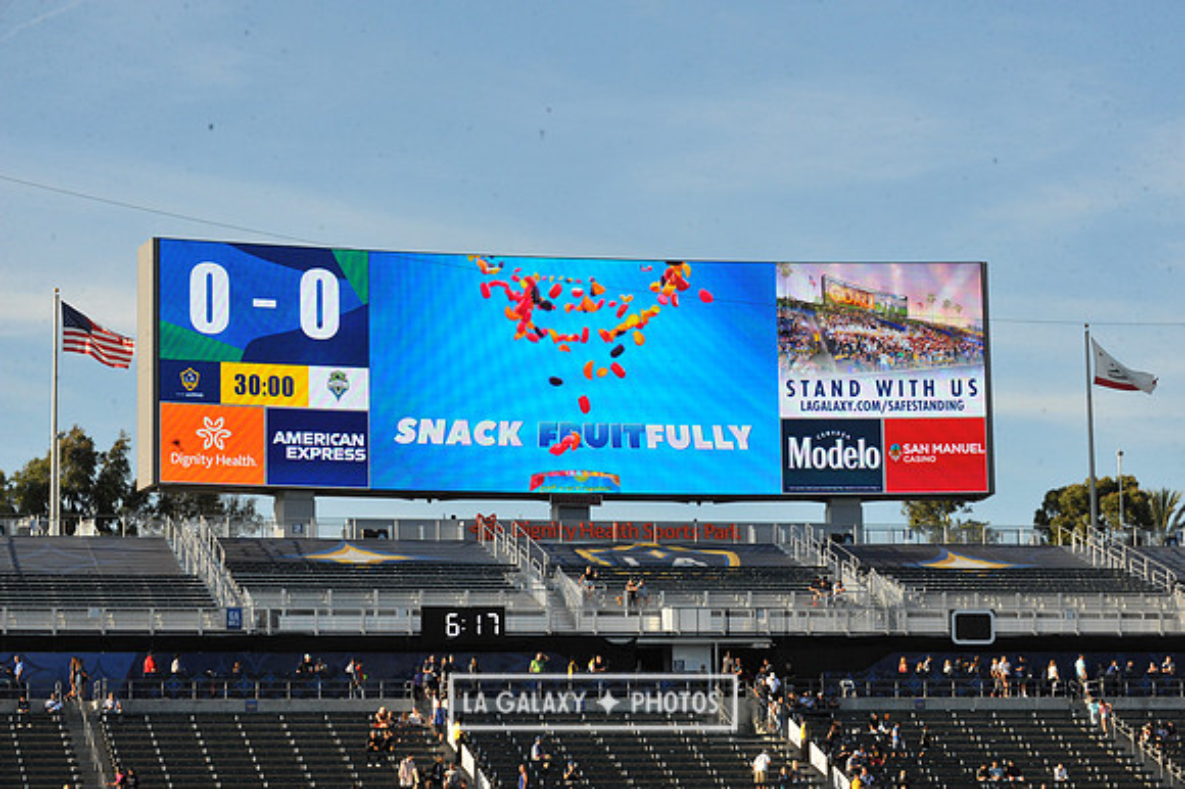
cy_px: 394
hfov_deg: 19.5
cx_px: 592
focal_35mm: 105
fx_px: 3454
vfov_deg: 13.0
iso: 1600
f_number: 16
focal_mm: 105
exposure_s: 1/1000
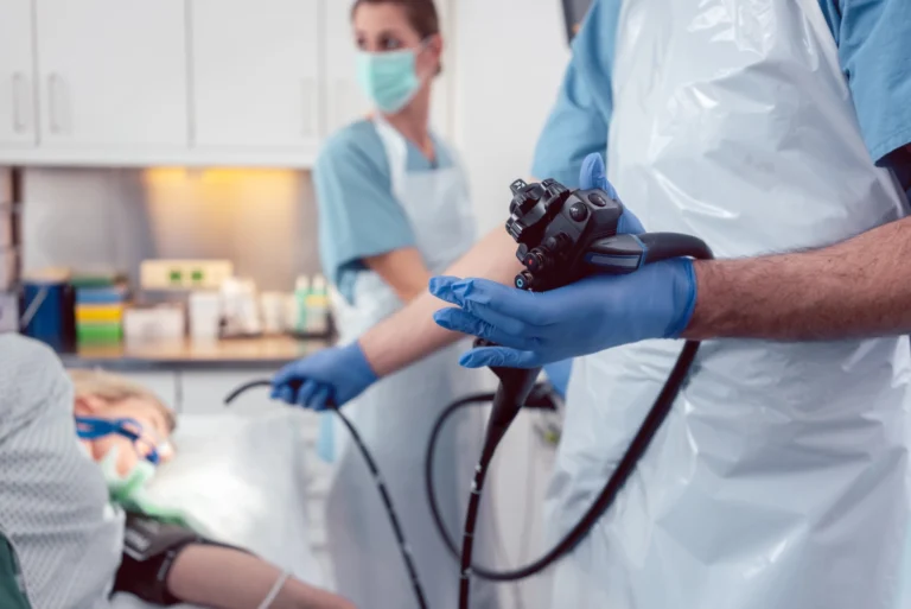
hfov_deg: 54.4
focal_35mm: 35
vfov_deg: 37.9
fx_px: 886
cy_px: 304
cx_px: 456
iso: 640
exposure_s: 1/125
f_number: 3.5
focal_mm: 35
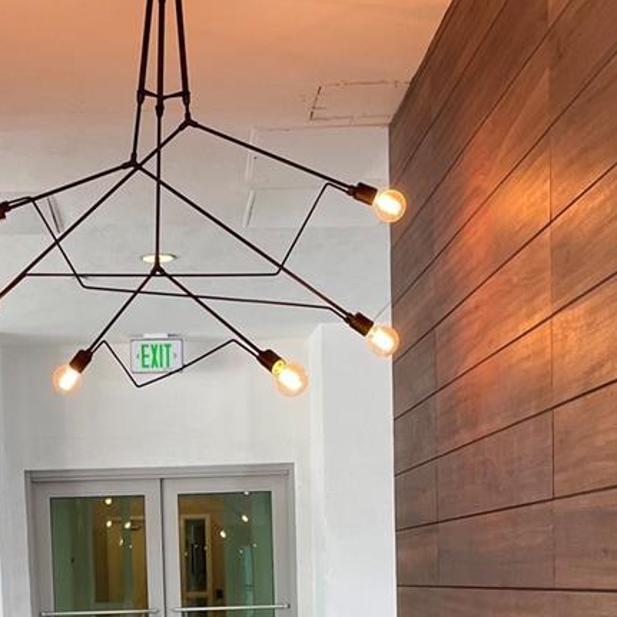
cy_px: 651
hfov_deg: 26.6
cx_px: 180
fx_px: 1291
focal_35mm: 64
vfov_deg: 25.3
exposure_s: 1/120
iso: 125
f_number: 1.6
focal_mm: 4.2
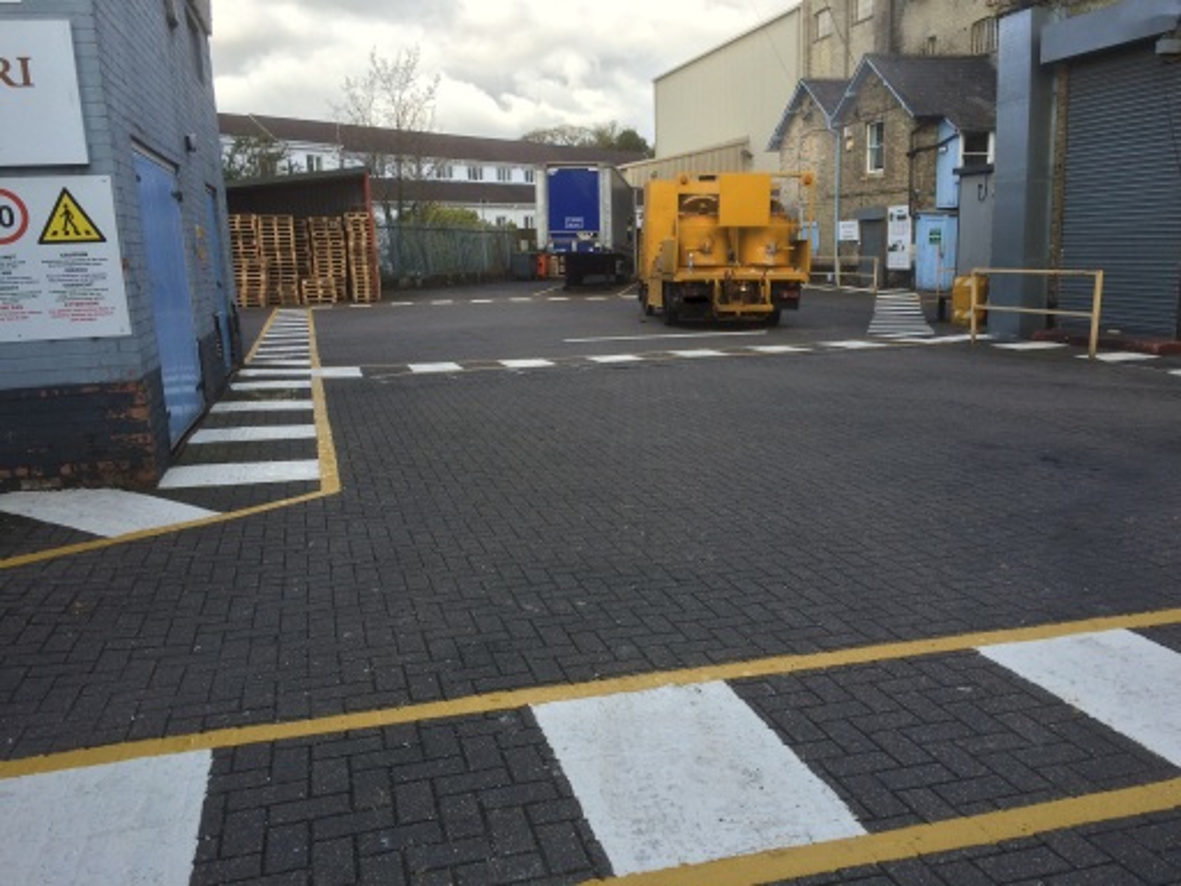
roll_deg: +2.8
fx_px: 989
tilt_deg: -10.8
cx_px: 590
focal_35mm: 29
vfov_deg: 48.2
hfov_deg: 61.7
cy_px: 443
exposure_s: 1/720
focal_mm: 4.15
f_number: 2.2
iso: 32
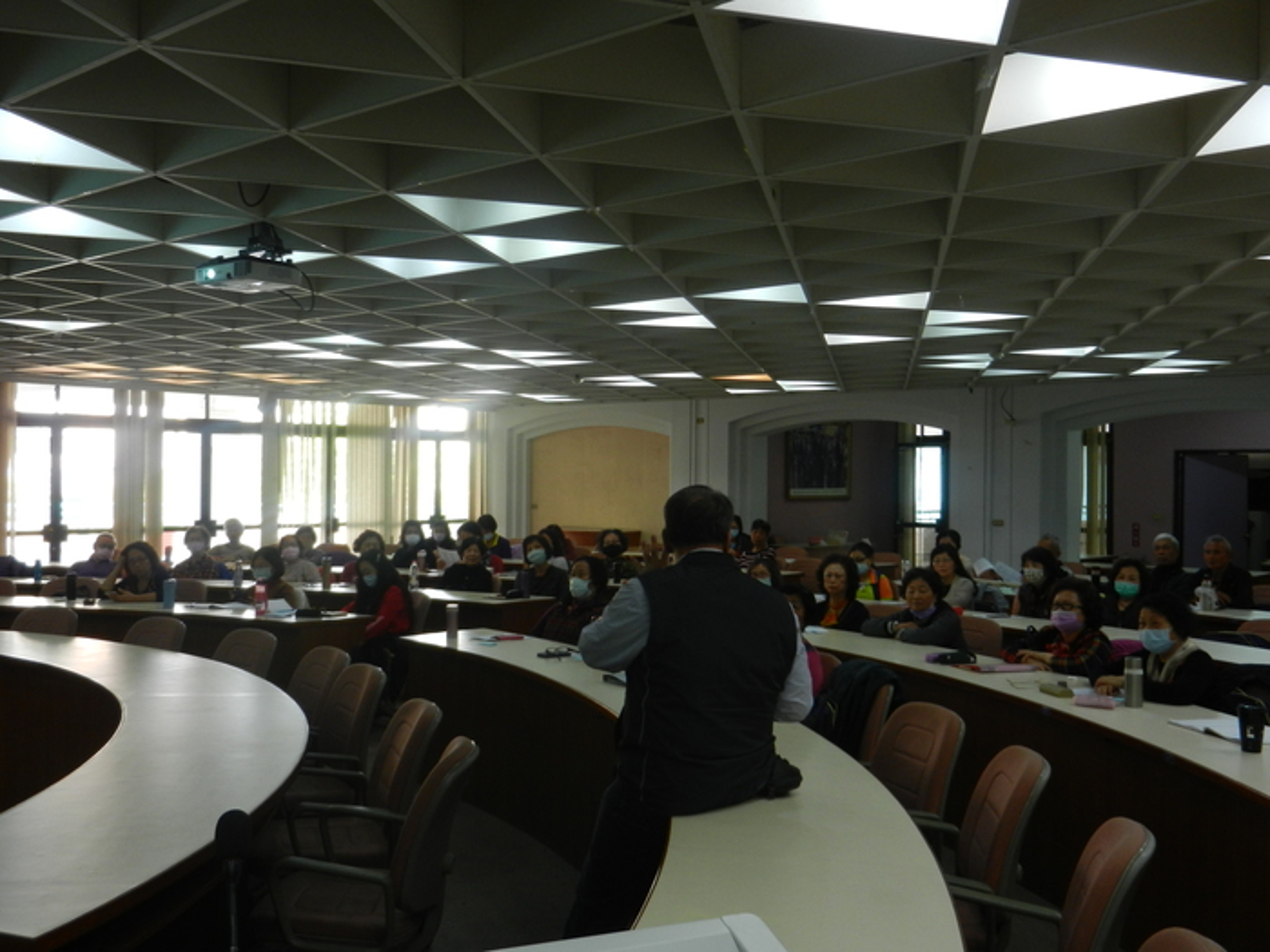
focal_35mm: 33
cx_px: 635
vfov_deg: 42.9
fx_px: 1211
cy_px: 476
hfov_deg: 55.4
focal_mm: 5.9
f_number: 3.8
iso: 160
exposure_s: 1/30
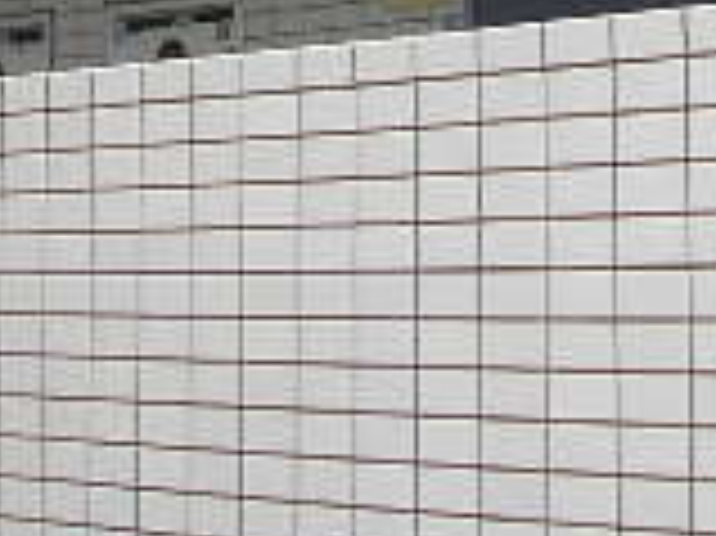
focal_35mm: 153
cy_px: -230
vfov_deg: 9.5
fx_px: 3162
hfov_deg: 12.8
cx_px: -5
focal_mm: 5.8
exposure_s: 1/107
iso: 71
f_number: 2.9
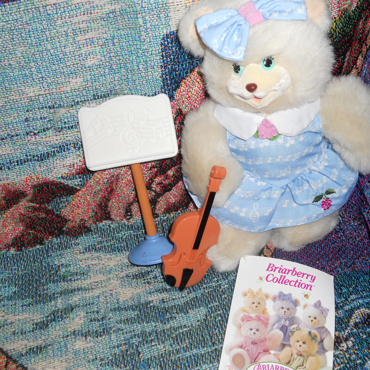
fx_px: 460
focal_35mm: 38
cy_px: 184
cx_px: 229
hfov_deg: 43.5
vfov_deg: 43.9
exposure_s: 1/25
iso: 80
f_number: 3.5
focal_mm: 5.8
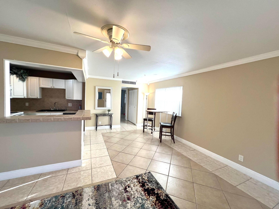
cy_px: 104
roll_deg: -2.2
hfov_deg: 106.2
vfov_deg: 89.9
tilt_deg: -2.9
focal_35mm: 13
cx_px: 140
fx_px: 105
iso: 50
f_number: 1.8
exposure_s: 1/120
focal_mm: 1.57
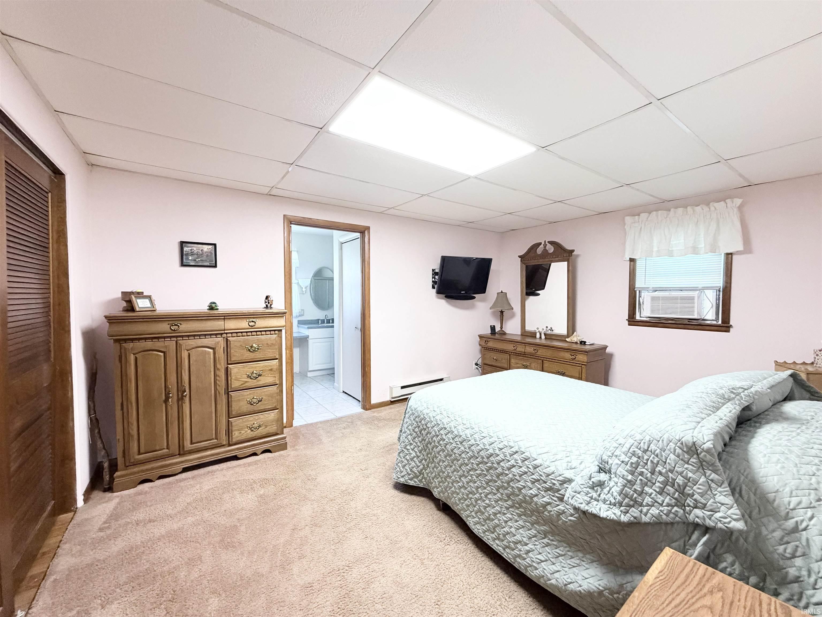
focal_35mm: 14
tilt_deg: -2.8
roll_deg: -0.8
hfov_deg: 102.1
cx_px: 411
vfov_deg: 85.7
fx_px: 332
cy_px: 308
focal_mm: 2.22
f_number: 2.2
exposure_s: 1/60
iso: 320
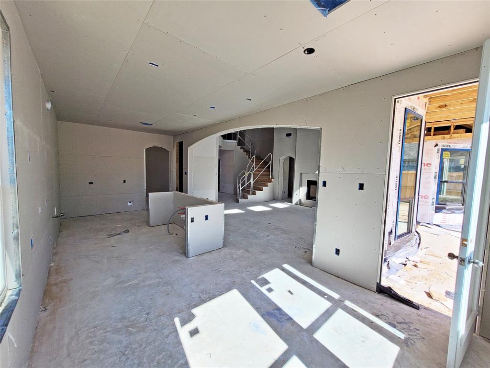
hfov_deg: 106.2
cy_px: 184
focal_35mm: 13
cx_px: 245
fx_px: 184
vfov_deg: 89.9
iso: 40
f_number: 2.2
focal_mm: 1.74
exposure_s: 1/531
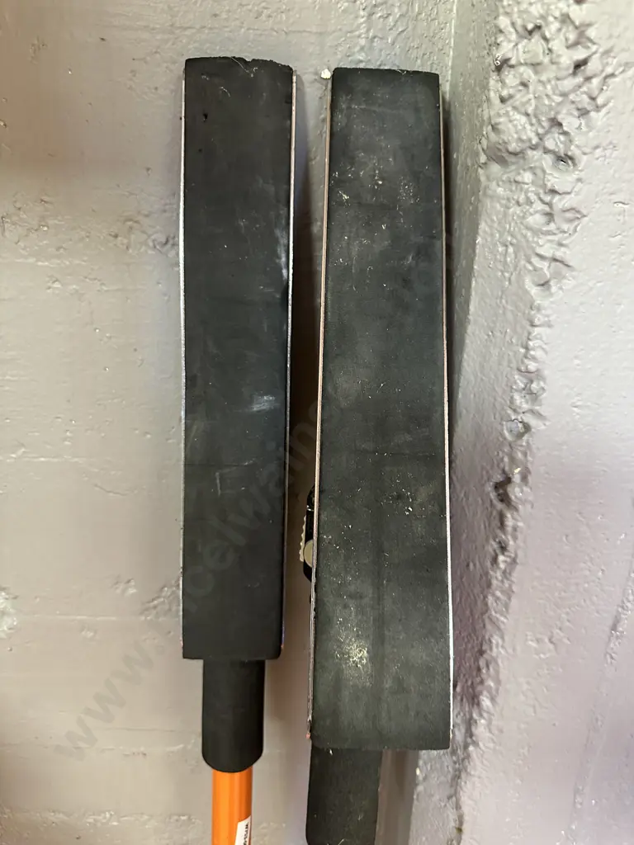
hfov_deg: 56.8
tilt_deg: -18.7
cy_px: 422
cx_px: 317
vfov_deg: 71.6
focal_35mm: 24
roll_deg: -1.9
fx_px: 586
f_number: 1.78
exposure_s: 1/33
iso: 640
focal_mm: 6.86
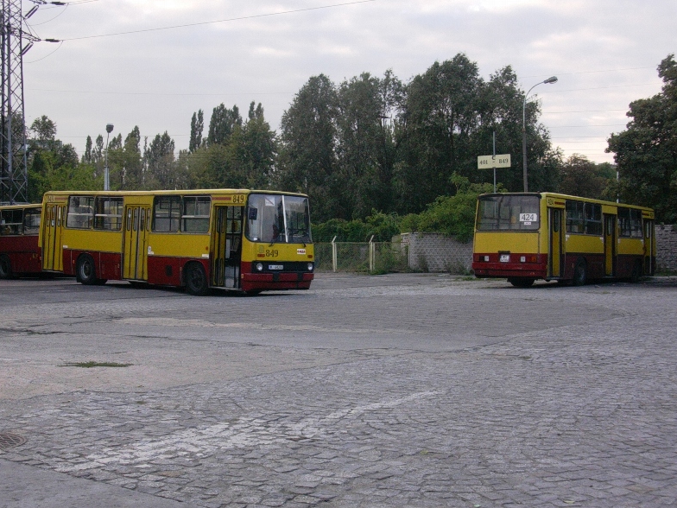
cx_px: 345
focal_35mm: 49
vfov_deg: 29.7
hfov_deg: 38.9
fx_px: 958
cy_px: 251
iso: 70
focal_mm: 7.3
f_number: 3
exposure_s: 1/161
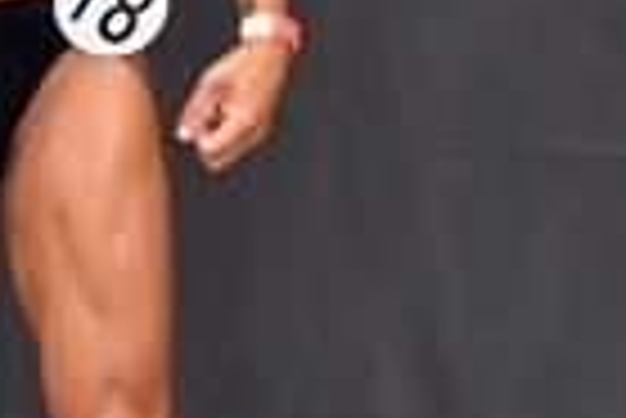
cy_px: -9
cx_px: 417
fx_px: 20993
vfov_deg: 1.1
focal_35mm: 1206
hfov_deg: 1.7
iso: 6400
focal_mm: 145
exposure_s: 1/400
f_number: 5.6
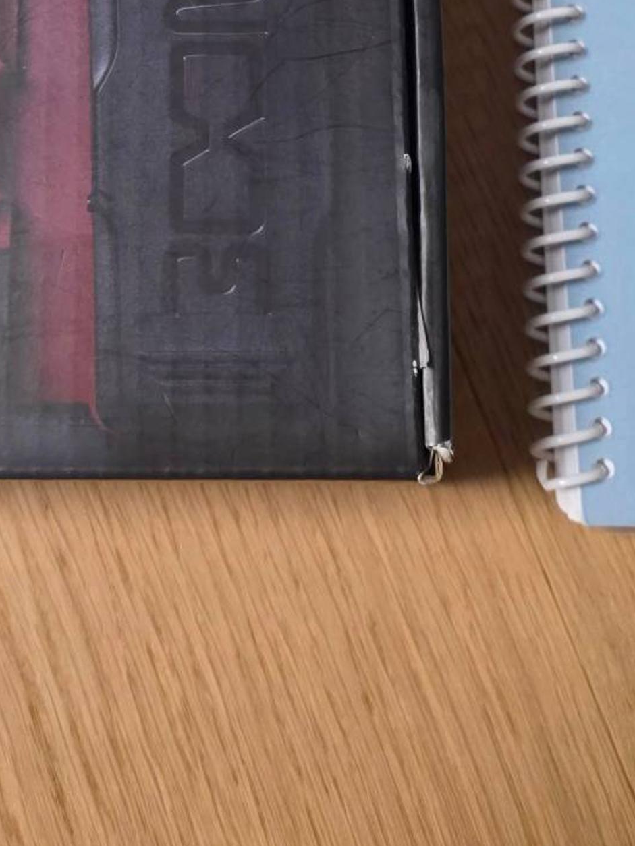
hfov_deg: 30.0
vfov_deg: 35.6
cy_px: -10
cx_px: 192
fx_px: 1174
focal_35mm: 48
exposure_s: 1/120
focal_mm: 6.3
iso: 500
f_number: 1.7
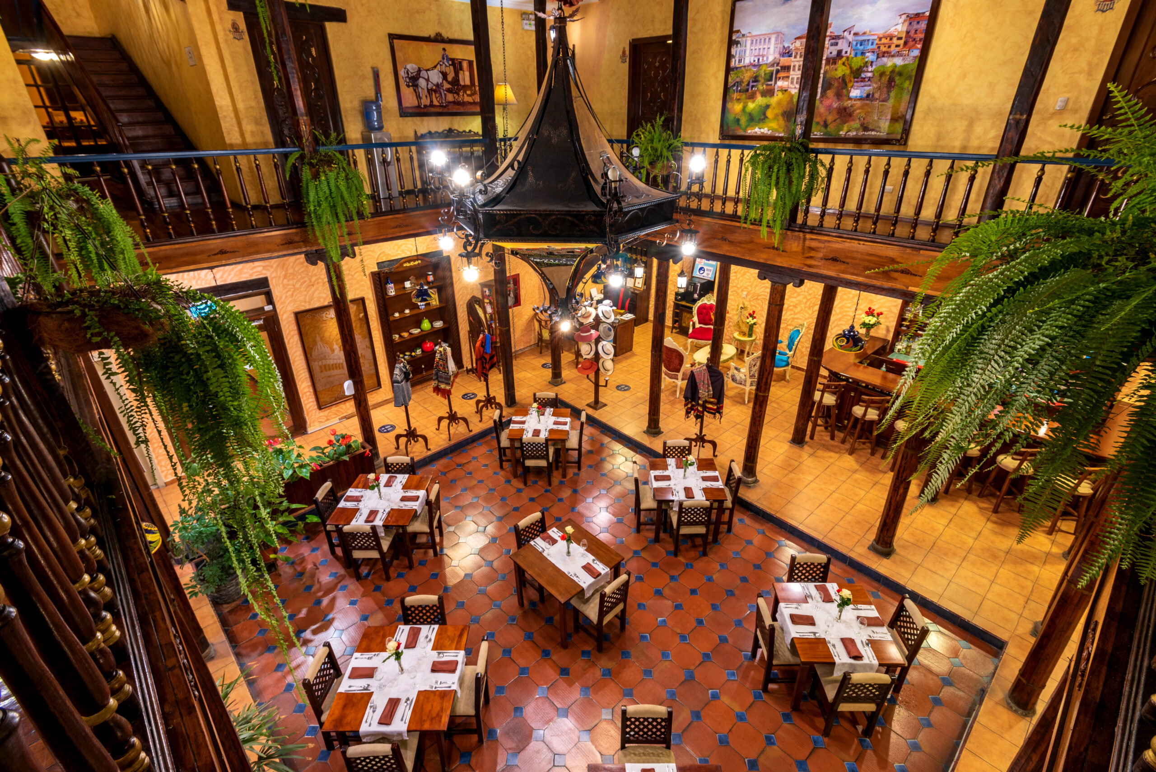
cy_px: 386
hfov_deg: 93.3
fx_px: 546
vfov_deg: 70.5
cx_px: 578
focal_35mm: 17
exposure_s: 2
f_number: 10
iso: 200
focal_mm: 17
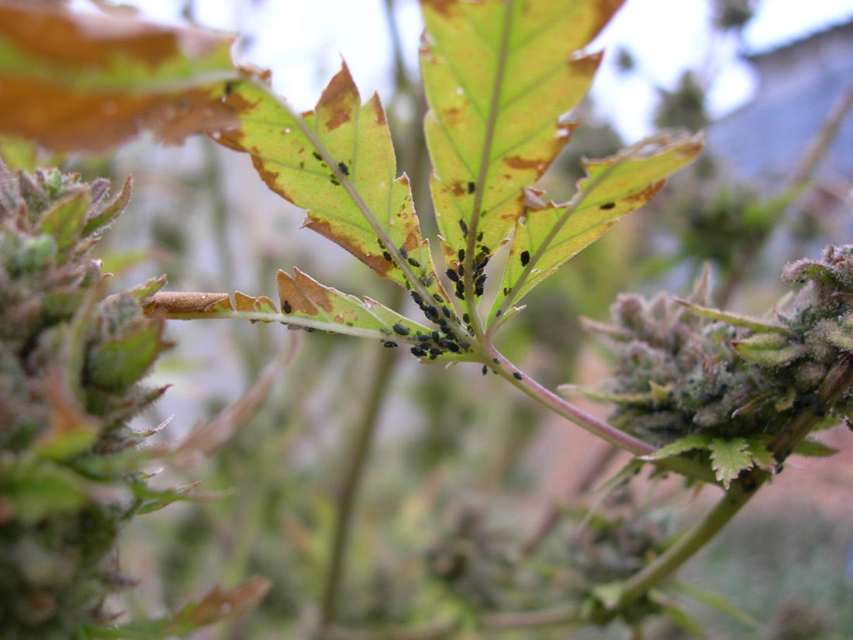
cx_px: 426
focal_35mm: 38
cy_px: 320
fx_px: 936
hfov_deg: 49.0
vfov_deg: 37.7
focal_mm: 7.8
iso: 50
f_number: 2.8
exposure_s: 1/51.5
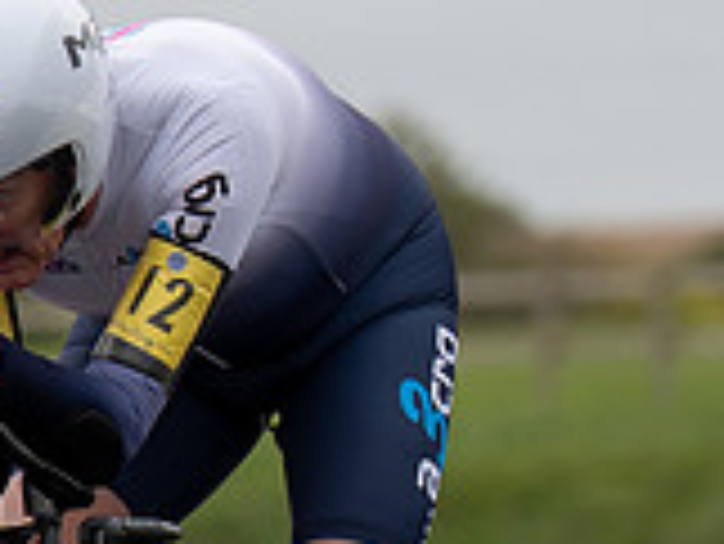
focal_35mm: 998
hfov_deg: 2.0
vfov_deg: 1.5
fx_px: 20889
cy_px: 700
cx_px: -95
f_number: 4
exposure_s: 1/800
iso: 125
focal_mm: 158
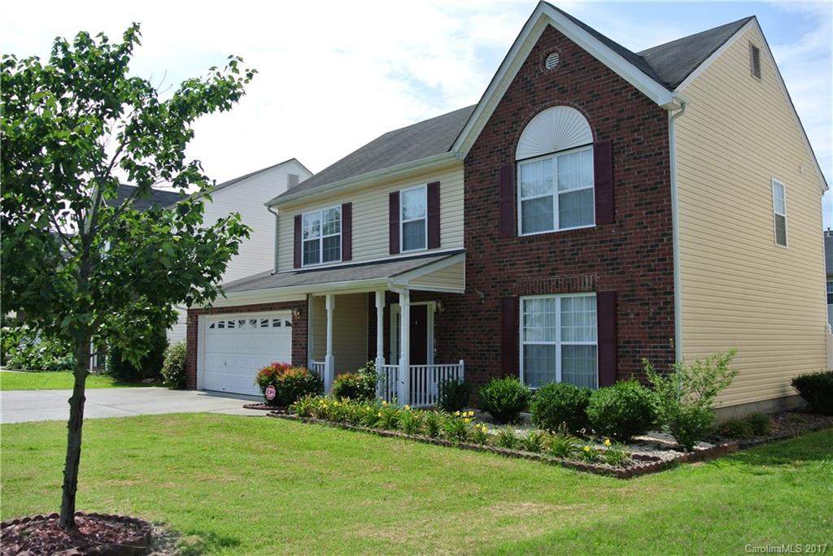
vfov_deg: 45.0
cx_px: 416
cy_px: 278
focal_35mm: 29
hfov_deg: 63.6
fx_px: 671
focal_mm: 11
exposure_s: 1/640
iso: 100
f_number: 4.5
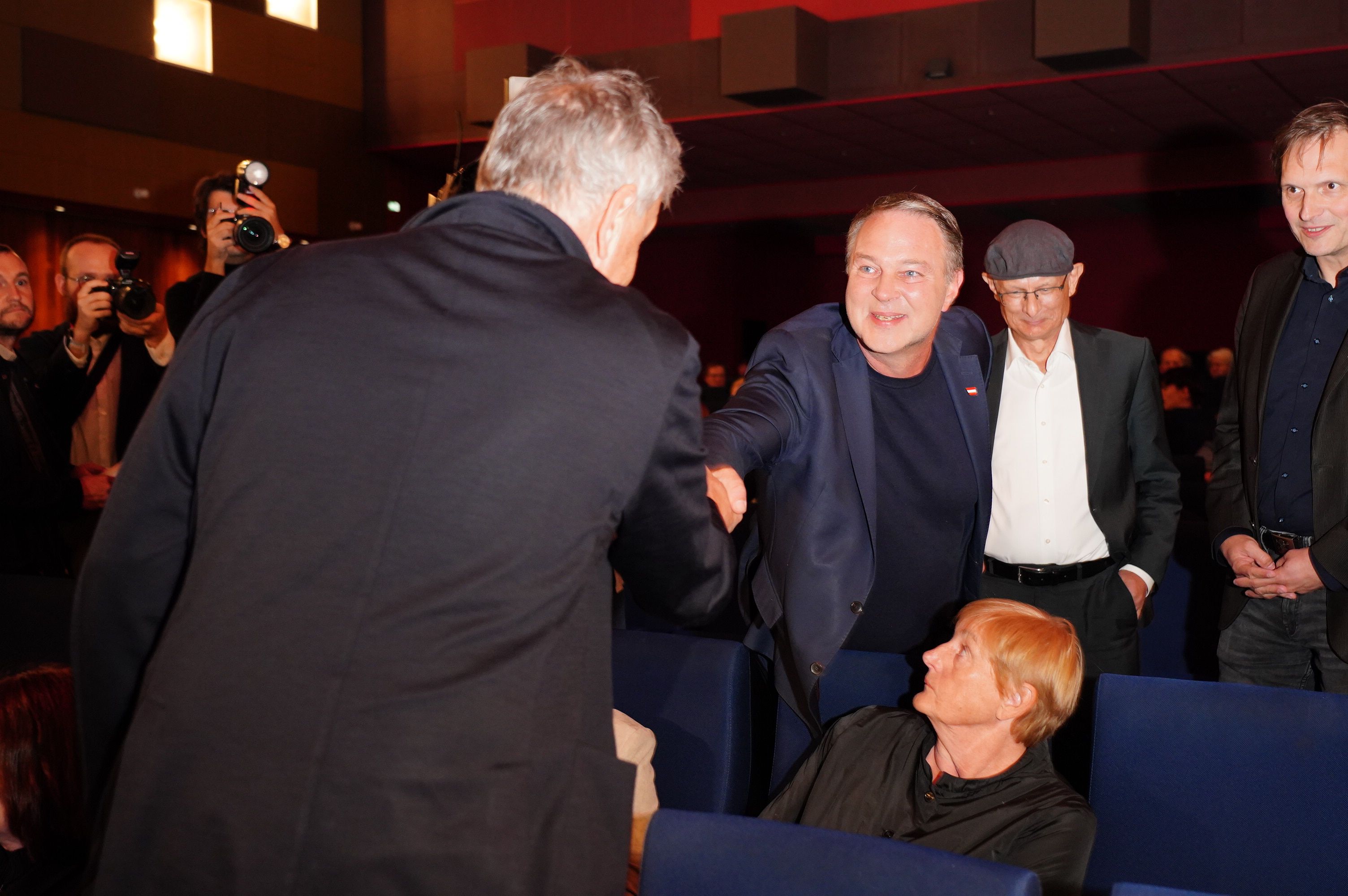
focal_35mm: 40
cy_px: 448
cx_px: 674
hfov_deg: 48.5
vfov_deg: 33.3
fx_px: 1496
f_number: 4
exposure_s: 1/80
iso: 2500
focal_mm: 40
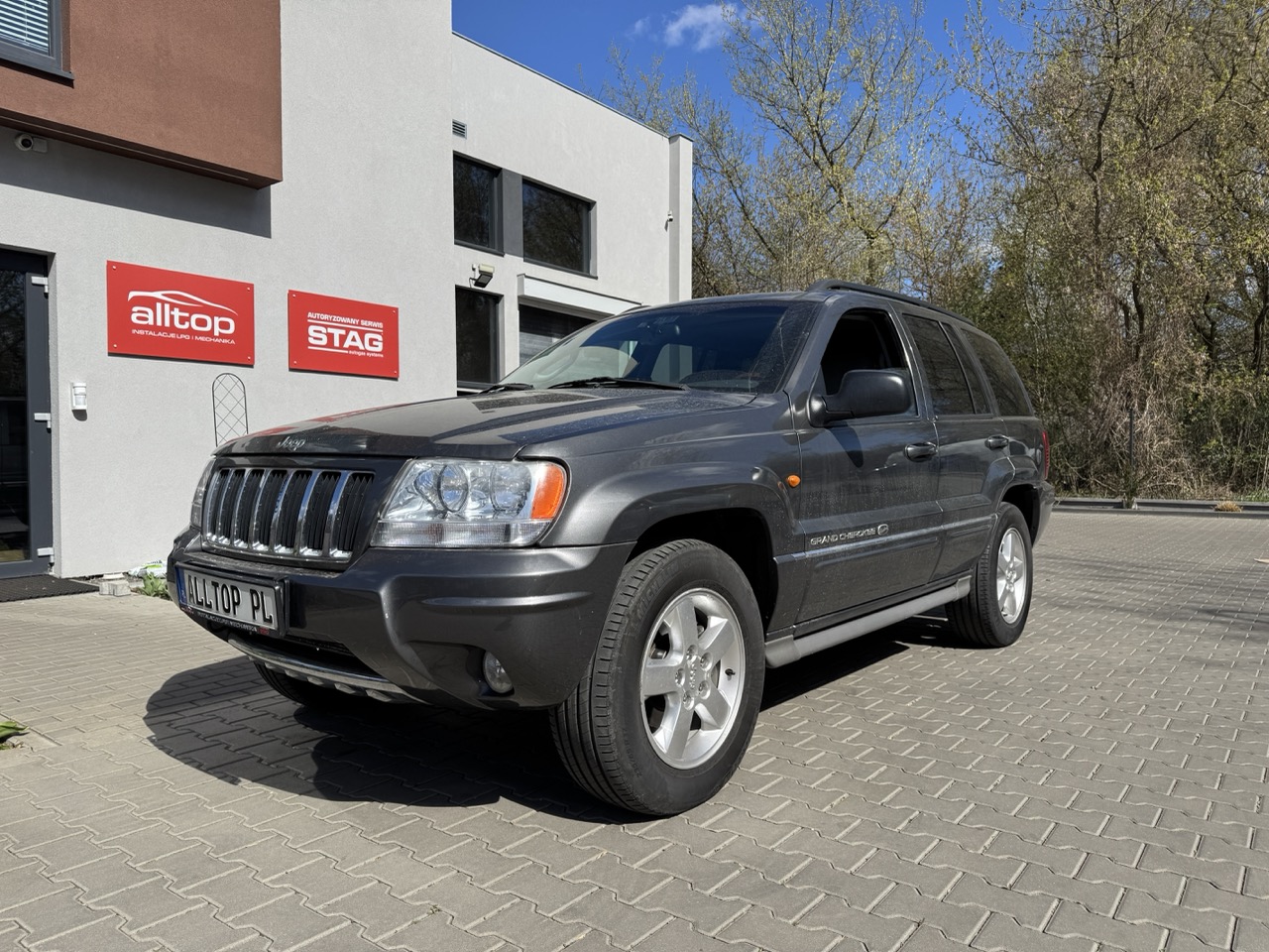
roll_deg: -1.4
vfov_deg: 56.8
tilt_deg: -1.0
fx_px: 880
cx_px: 634
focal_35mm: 24
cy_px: 476
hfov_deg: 71.6
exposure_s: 1/5814
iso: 80
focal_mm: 6.76
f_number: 1.78
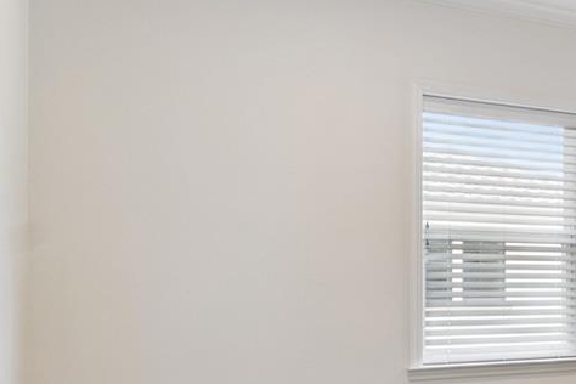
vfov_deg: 24.8
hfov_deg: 24.1
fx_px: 864
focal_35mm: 54
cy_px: 287
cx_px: 958
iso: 800
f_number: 10
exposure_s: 1/25
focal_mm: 16
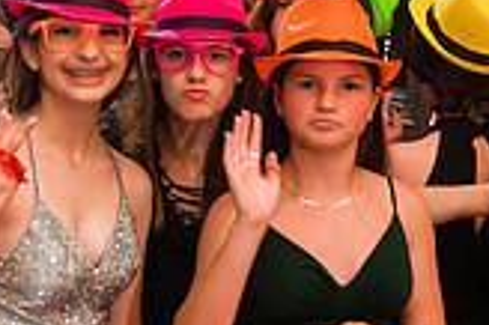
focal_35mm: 85
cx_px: 119
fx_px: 1153
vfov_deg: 16.0
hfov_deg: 23.7
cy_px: 152
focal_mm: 24
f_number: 3.2
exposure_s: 1/125
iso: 1250
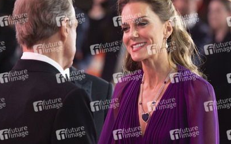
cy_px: 72
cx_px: 126
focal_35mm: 398
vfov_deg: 3.3
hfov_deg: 5.3
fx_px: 2506
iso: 1600
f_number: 5.6
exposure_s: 1/250
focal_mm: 290
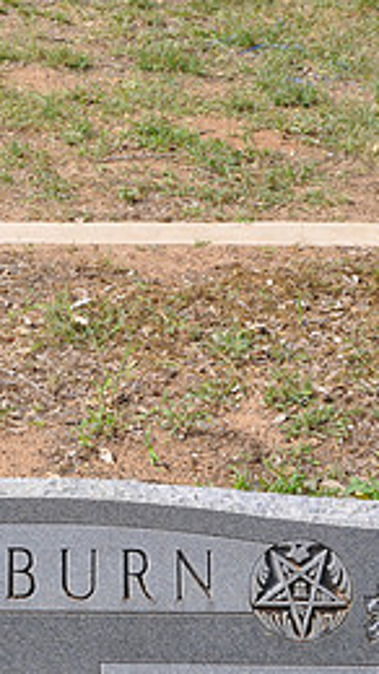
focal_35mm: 91
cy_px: 349
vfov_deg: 23.4
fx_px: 1628
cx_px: -140
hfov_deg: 12.8
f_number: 8
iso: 200
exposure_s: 1/250
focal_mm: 26
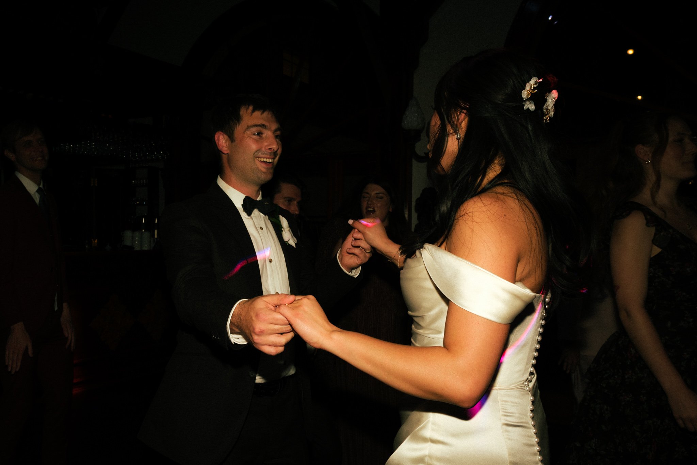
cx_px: 270
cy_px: 260
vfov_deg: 44.3
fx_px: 570
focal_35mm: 29
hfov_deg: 62.2
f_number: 6.4
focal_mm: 16
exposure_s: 1/125
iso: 200
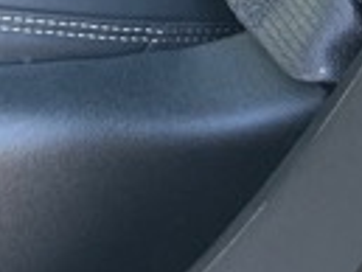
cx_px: -483
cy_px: -550
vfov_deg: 6.6
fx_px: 2156
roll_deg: -1.4
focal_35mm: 206
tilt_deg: -25.2
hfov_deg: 8.8
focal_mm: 5.1
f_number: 1.6
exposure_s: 1/121
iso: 64
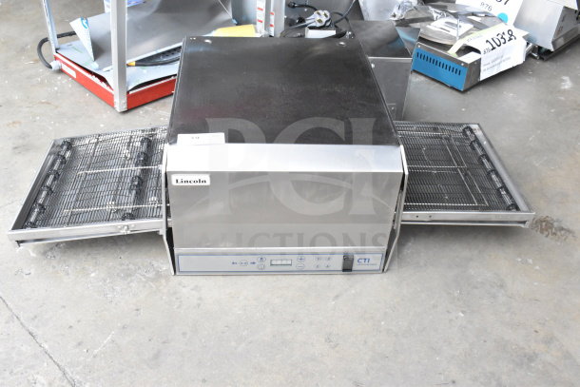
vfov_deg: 36.9
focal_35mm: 36
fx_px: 580
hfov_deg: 53.1
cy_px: 194
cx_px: 290
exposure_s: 1/640
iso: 6400
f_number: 13
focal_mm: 24
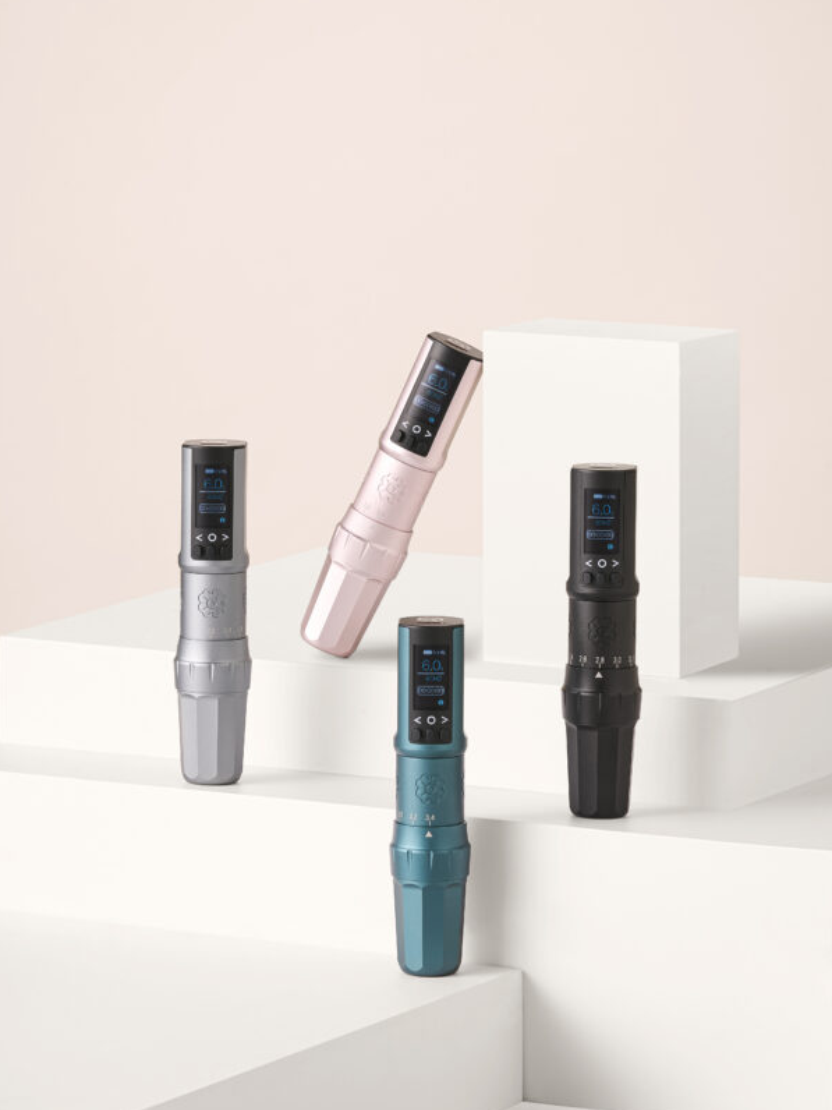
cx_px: 415
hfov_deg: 9.1
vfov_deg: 12.1
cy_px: 597
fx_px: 5224
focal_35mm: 163
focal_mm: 150
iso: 250
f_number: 14
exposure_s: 1/160
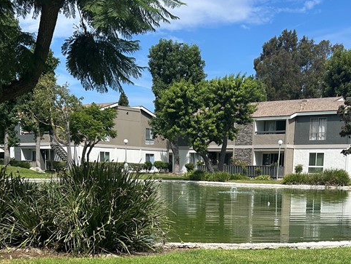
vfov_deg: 25.5
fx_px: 558
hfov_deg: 34.9
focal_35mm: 55
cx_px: 194
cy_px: 249
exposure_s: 1/4630
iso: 50
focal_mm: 5.7
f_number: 1.5
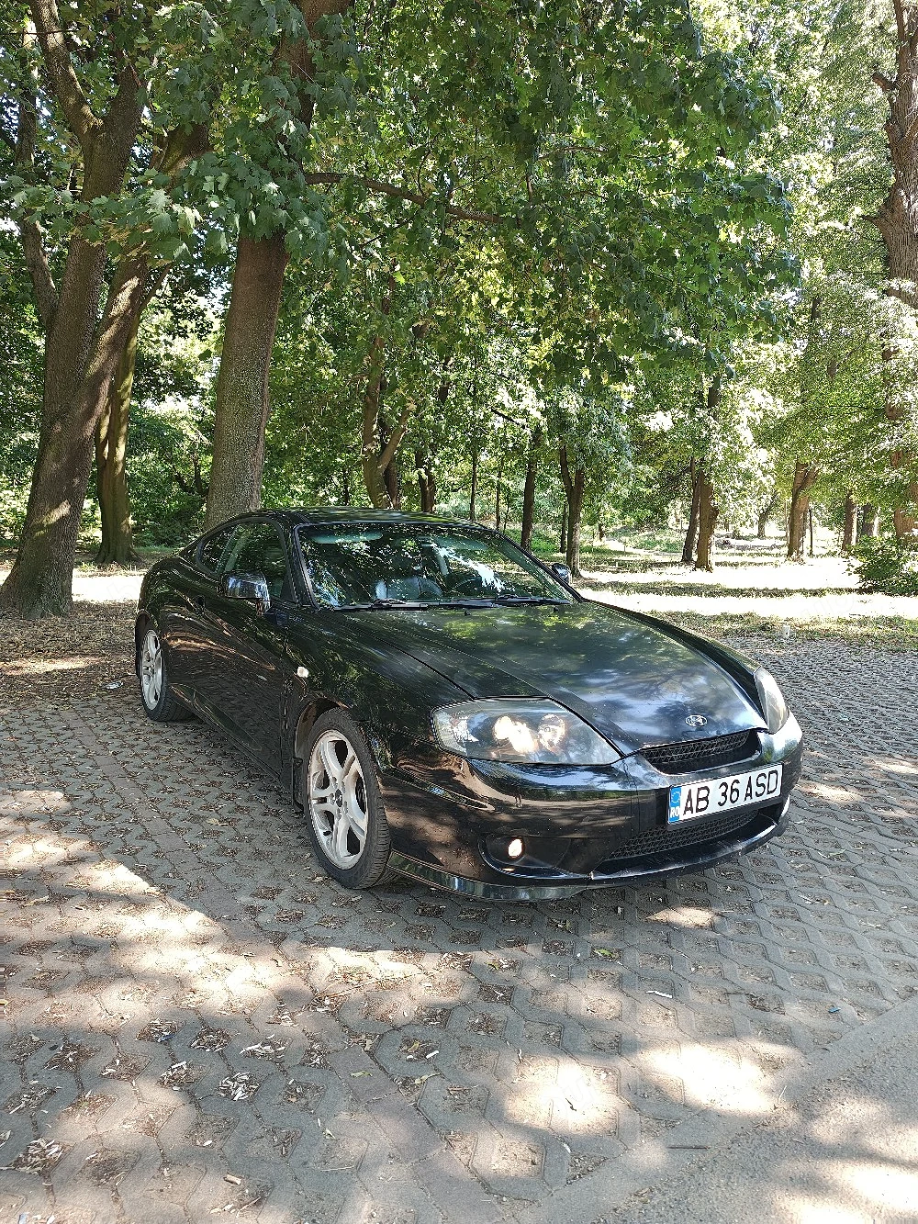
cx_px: 459
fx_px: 813
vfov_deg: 73.9
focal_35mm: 23
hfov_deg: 58.9
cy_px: 612
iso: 422
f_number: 1.6
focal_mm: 6.57
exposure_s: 1/101
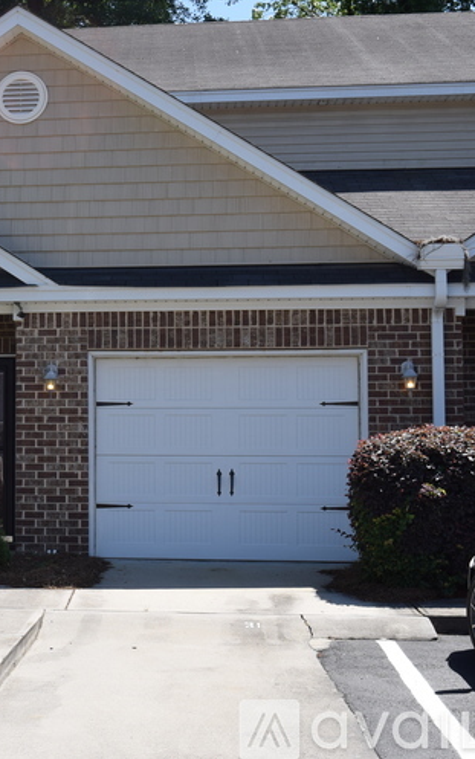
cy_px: 379
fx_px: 1382
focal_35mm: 67
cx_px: -86
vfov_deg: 30.7
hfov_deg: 18.5
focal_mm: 29
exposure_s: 1/320
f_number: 9
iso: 200
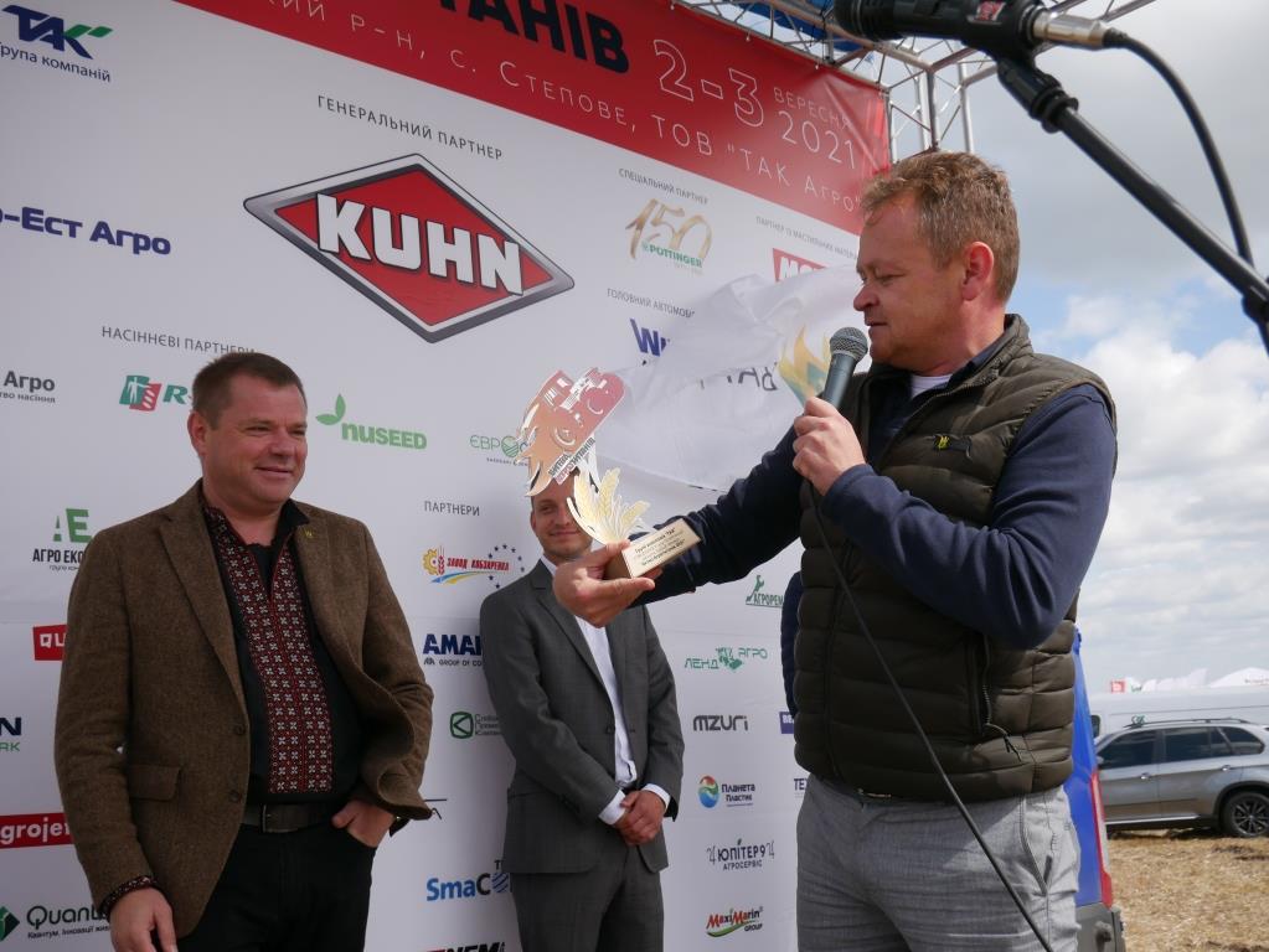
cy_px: 476
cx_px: 634
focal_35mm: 40
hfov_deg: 46.8
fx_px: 1467
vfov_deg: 36.0
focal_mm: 20
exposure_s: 1/640
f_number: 5.6
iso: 200
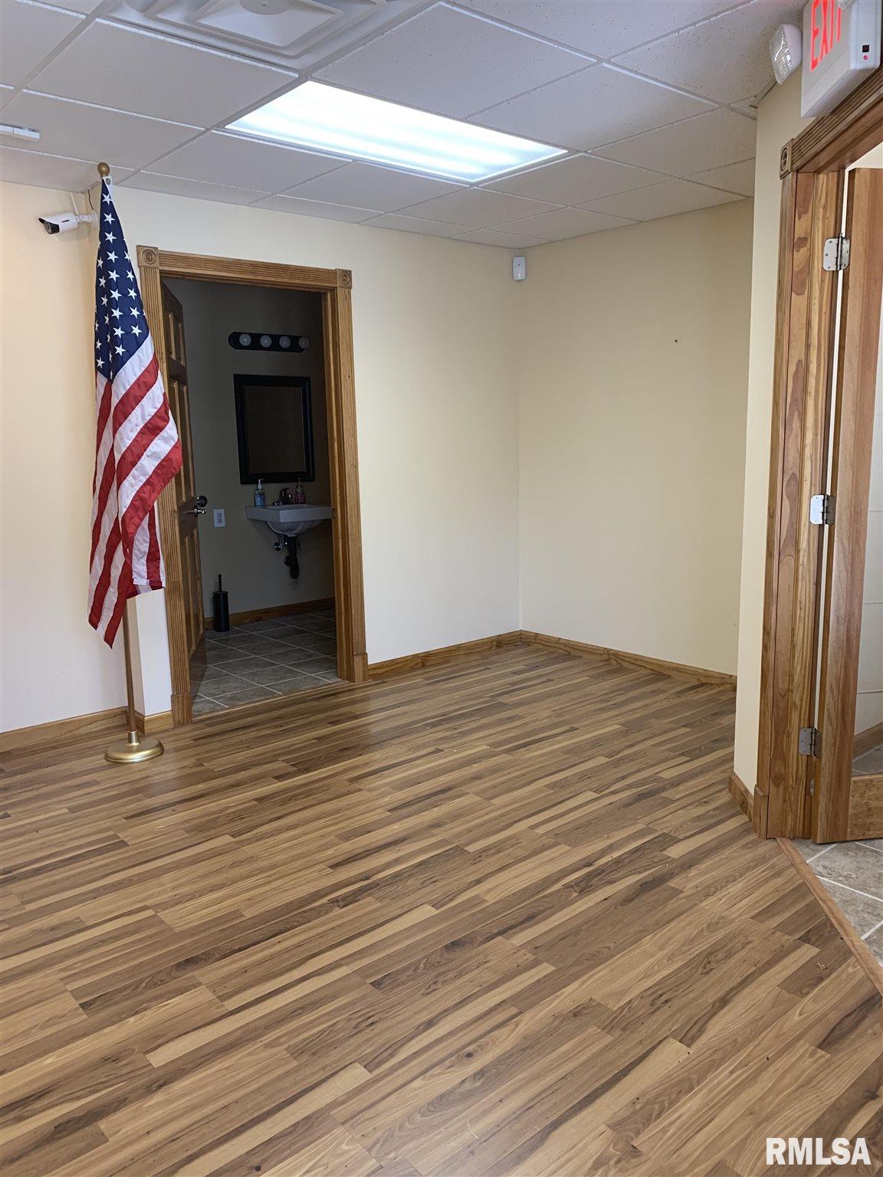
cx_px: 442
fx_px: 884
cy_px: 588
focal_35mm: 26
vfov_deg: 67.3
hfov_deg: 53.1
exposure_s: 1/60
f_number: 1.8
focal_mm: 4.25
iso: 100
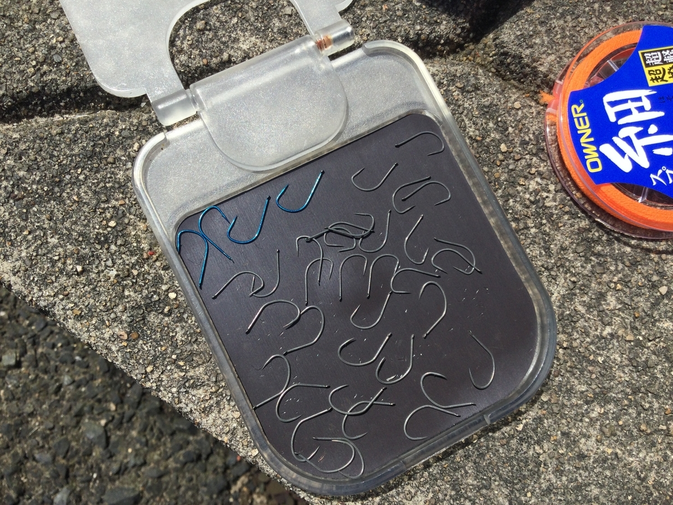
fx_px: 603
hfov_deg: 58.4
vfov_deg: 45.4
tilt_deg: -78.8
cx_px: 336
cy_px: 252
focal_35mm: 31
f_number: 2.4
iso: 25
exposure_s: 1/1058
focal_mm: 3.3
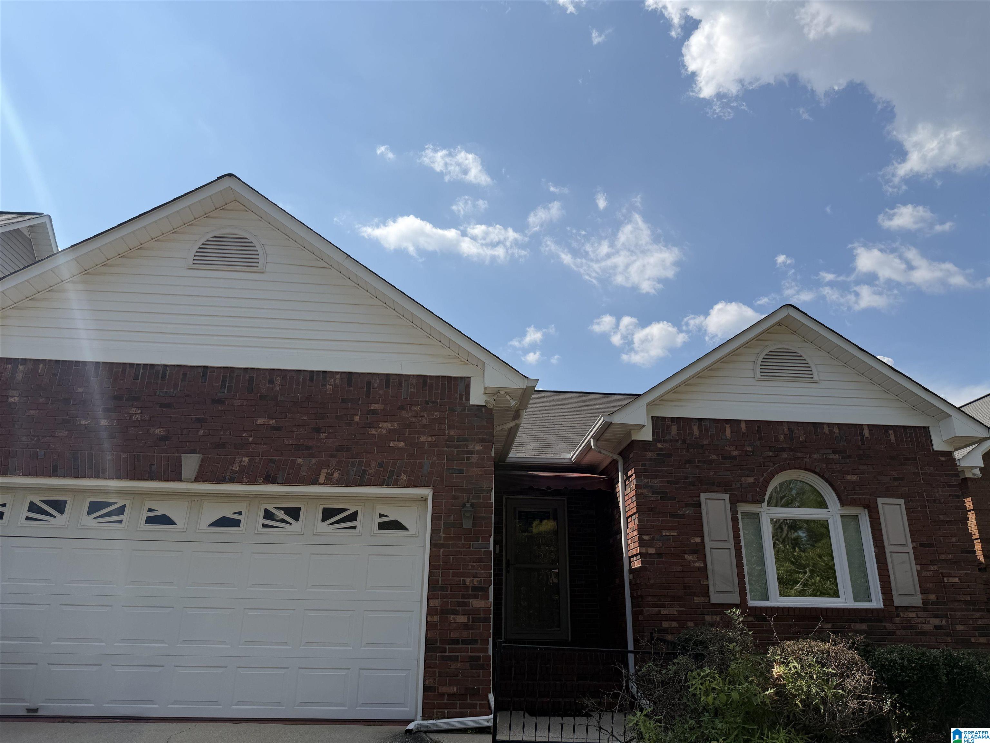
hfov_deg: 71.6
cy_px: 372
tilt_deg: +20.2
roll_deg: -0.2
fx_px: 686
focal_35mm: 24
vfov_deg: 56.8
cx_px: 495
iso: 80
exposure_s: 1/8130
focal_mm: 6.76
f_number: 1.78
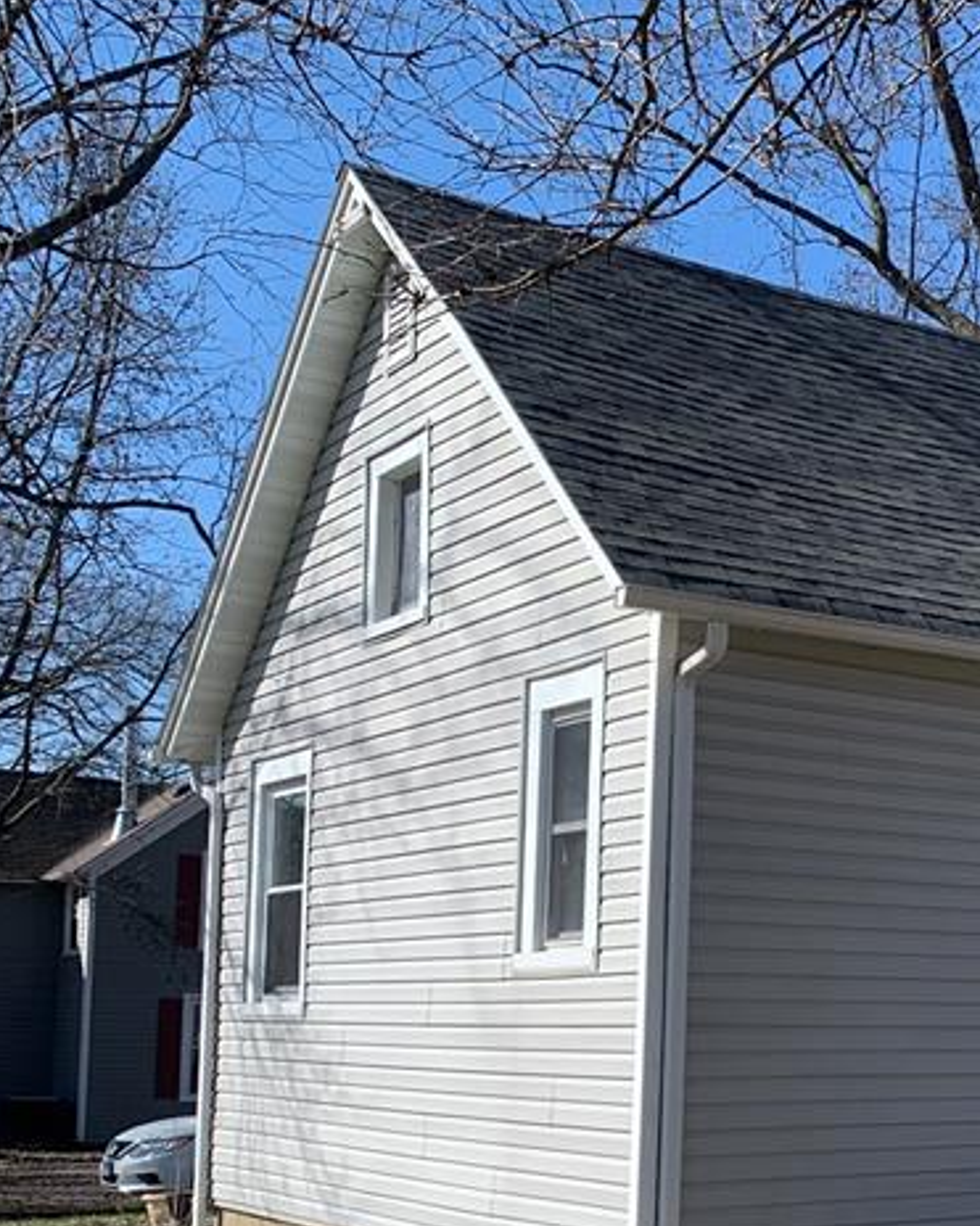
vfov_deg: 32.8
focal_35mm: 56
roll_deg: -0.4
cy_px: 946
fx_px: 2031
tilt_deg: +3.7
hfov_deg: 24.3
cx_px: 1215
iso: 25
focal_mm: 4.25
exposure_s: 1/1368
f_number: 1.8
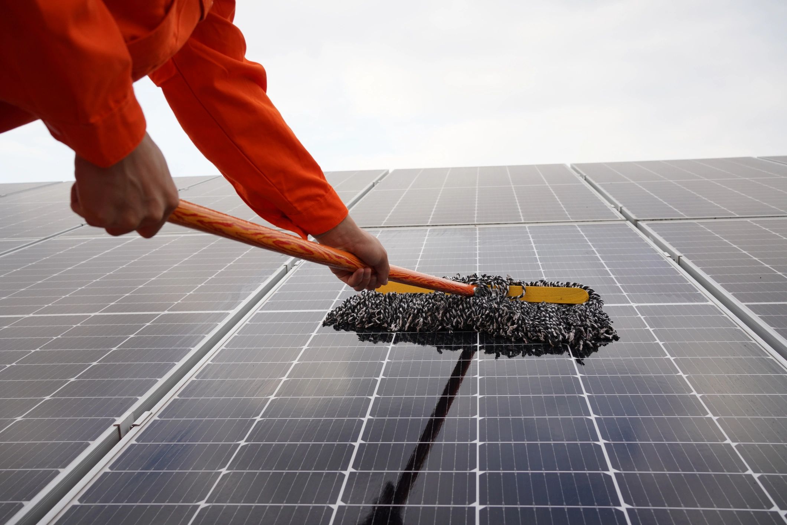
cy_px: 262
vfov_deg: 37.9
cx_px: 394
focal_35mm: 35
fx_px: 765
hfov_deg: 54.4
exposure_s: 1/160
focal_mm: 35
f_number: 8
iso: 400
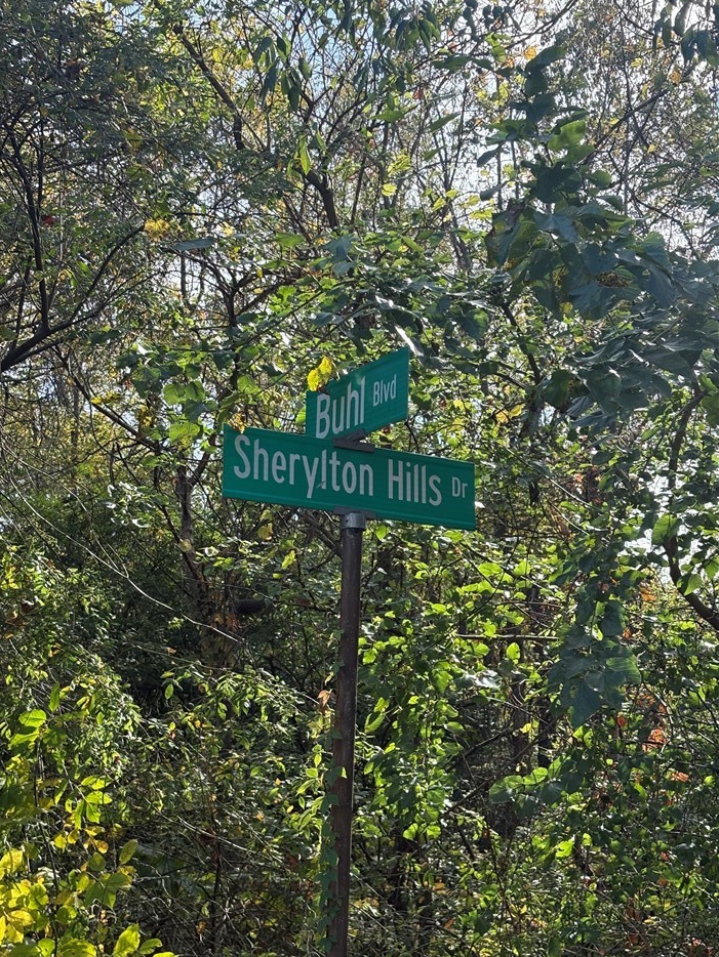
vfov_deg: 33.8
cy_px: 471
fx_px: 1578
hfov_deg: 25.7
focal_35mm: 57
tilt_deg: +13.2
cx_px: 326
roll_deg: +0.7
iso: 32
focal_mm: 5.96
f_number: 1.6
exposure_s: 1/618
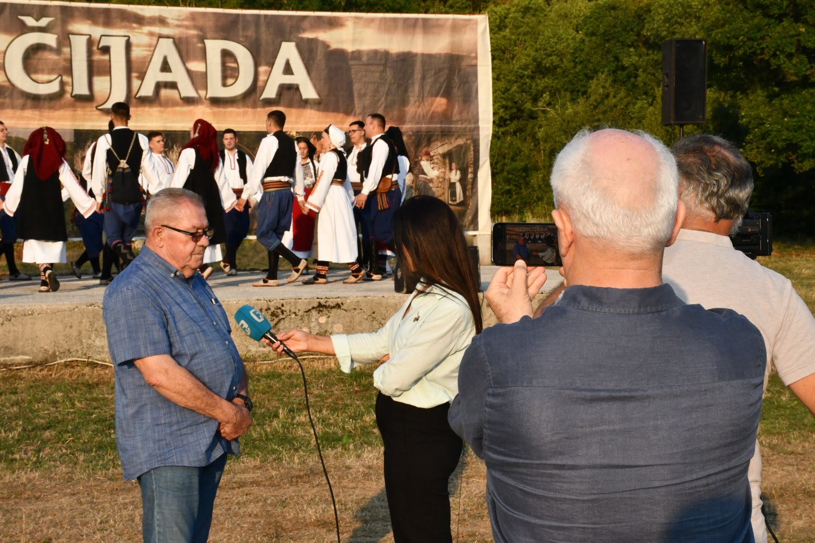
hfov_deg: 26.0
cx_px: 408
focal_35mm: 78
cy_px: 272
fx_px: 1766
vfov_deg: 17.5
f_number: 22
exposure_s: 1/250
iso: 1000
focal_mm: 52
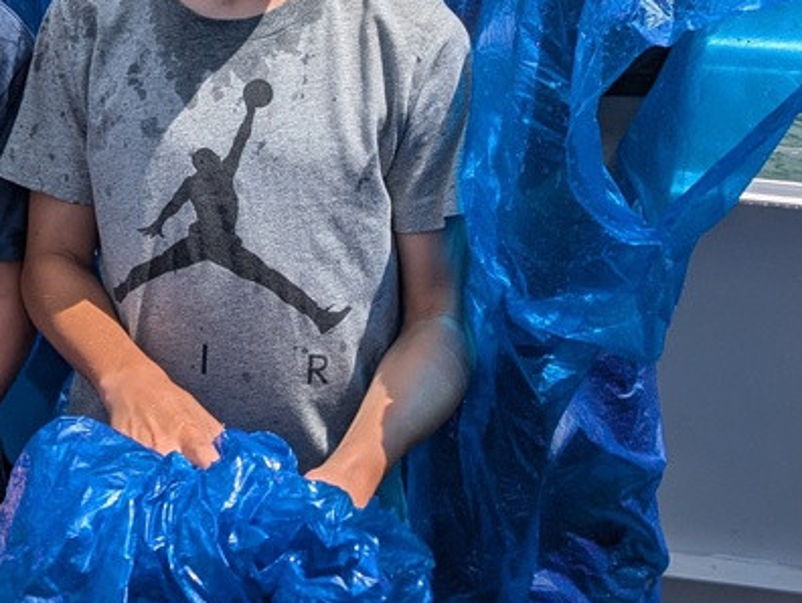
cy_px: -128
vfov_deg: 21.9
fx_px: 1438
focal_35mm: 62
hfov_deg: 26.6
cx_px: -229
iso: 20
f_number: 1.68
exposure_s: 1/1689
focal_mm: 6.9
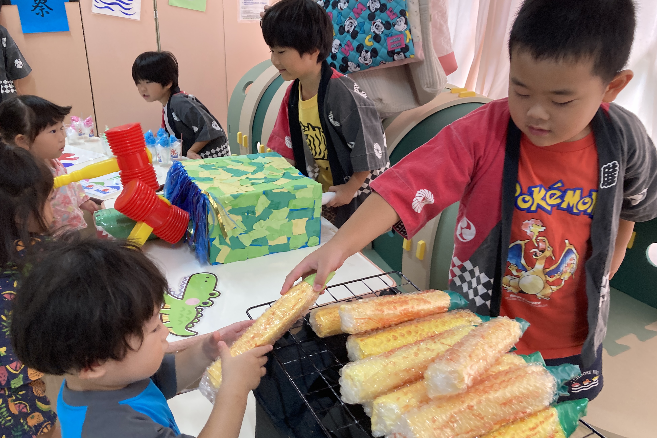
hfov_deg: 61.9
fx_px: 547
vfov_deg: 43.6
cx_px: 328
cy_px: 216
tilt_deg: -22.1
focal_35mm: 30
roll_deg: -0.9
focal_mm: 3.99
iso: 80
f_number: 1.8
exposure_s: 1/60
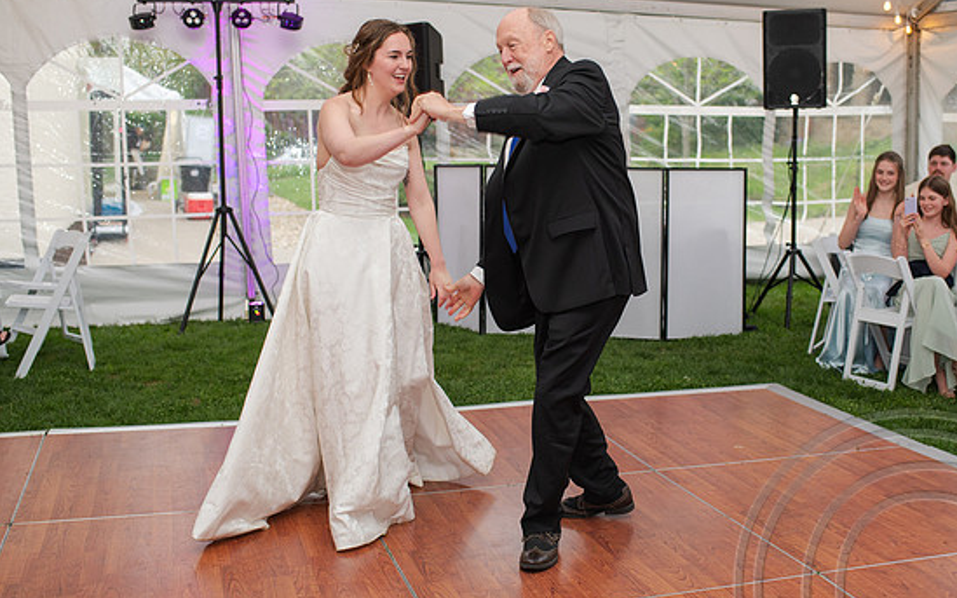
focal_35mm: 43
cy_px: 308
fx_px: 1121
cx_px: 530
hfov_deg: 46.1
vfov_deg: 29.9
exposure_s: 1/200
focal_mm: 35
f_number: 3.2
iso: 800
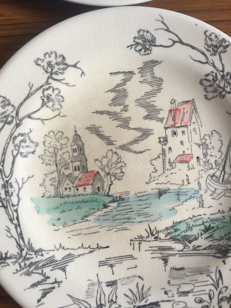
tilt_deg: -86.5
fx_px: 258
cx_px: 116
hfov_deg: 48.2
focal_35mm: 29
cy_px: 154
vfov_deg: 61.7
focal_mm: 4.15
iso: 32
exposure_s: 1/33
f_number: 2.2
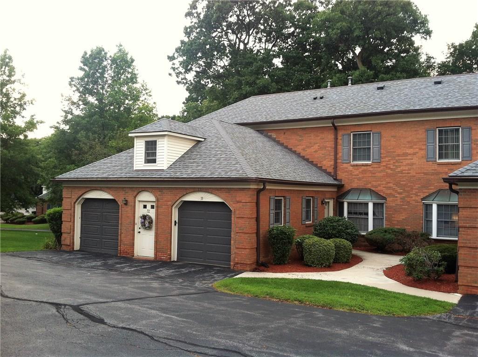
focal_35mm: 35
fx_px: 483
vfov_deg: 40.6
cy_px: 178
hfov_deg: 52.7
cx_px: 239
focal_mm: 3.85
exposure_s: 1/31
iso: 80
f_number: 2.8
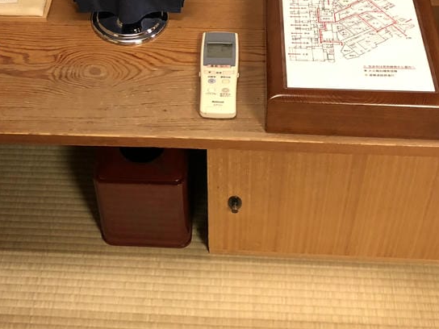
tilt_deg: -43.1
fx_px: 812
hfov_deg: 30.0
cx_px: 145
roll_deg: +6.4
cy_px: 48
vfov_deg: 22.5
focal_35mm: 64
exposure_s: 1/9
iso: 100
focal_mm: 3.99
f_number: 1.8
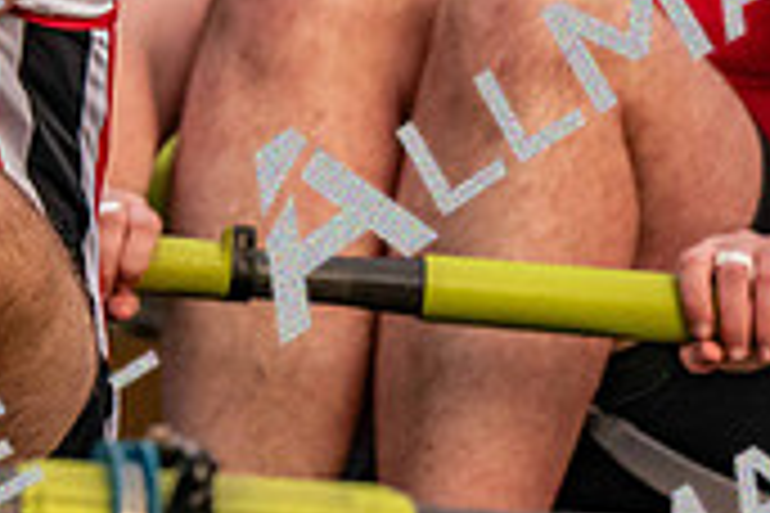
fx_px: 43630
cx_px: -131
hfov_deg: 1.0
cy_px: -83
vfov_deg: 0.7
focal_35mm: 2040
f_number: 4
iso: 2800
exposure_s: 1/2500
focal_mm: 600
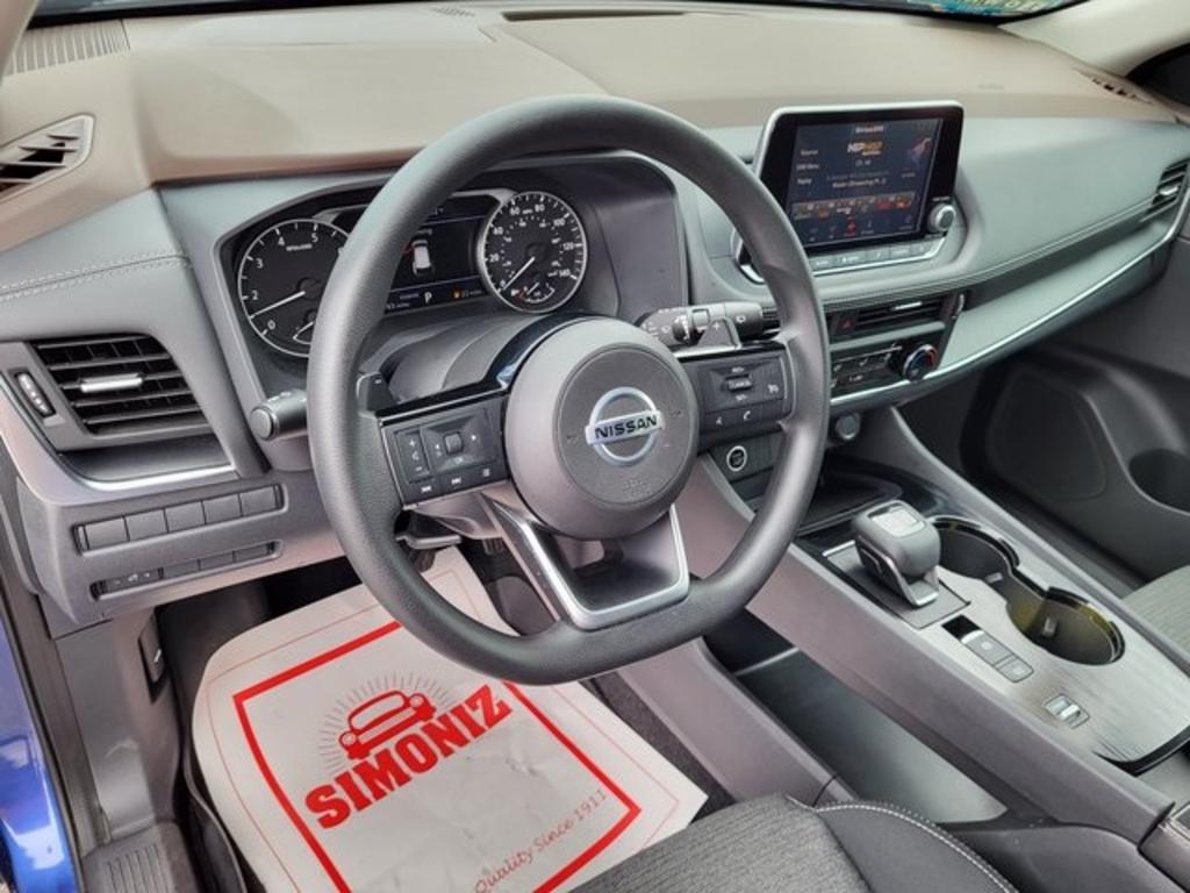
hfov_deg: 67.3
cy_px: 446
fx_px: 894
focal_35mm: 26
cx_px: 595
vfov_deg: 53.1
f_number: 1.8
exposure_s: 1/132
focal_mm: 5.4
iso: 40
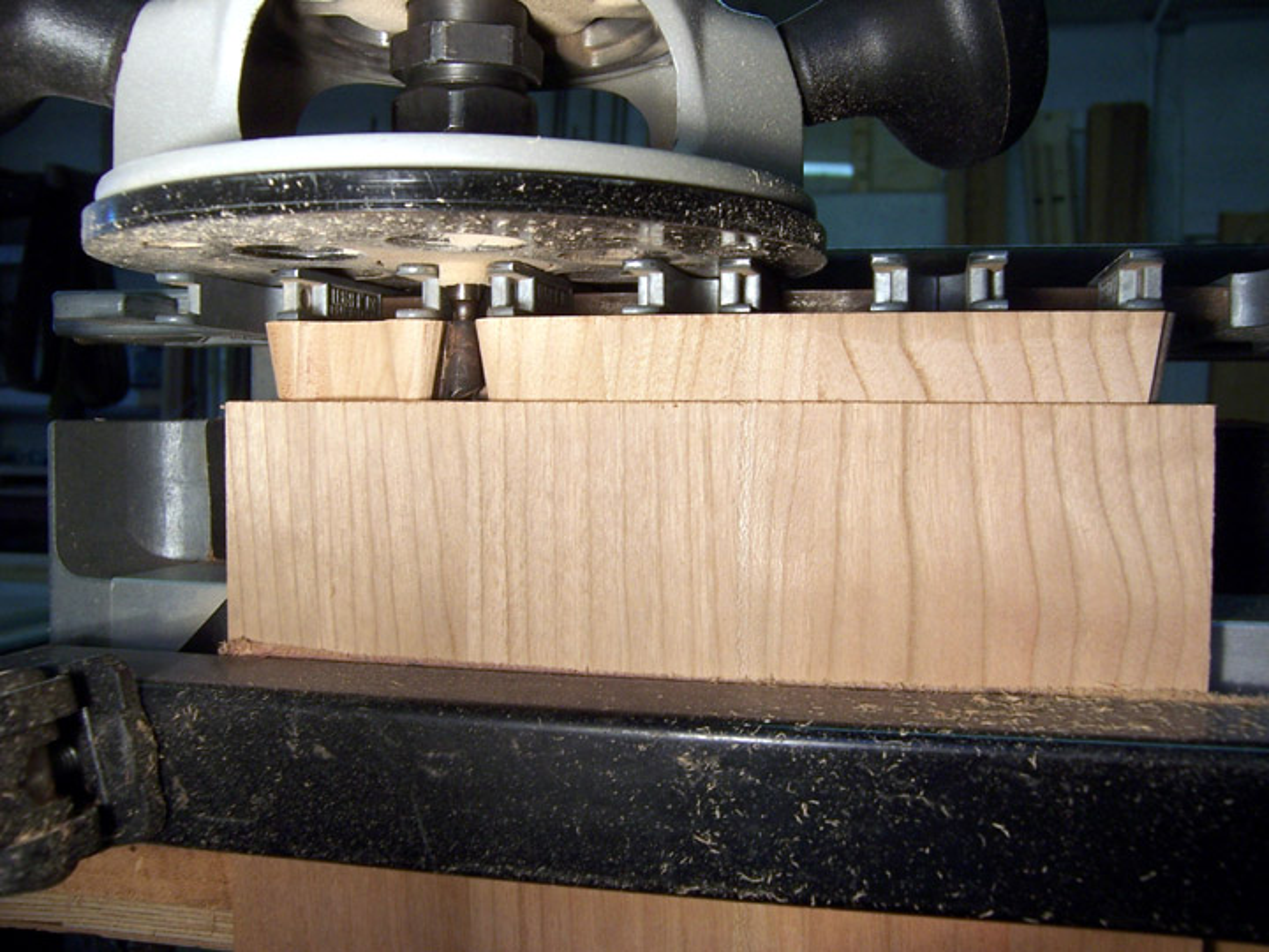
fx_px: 1210
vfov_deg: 42.9
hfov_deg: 55.4
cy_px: 476
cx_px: 634
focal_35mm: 33
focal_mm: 5.5
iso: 80
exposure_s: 1/45
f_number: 3.4
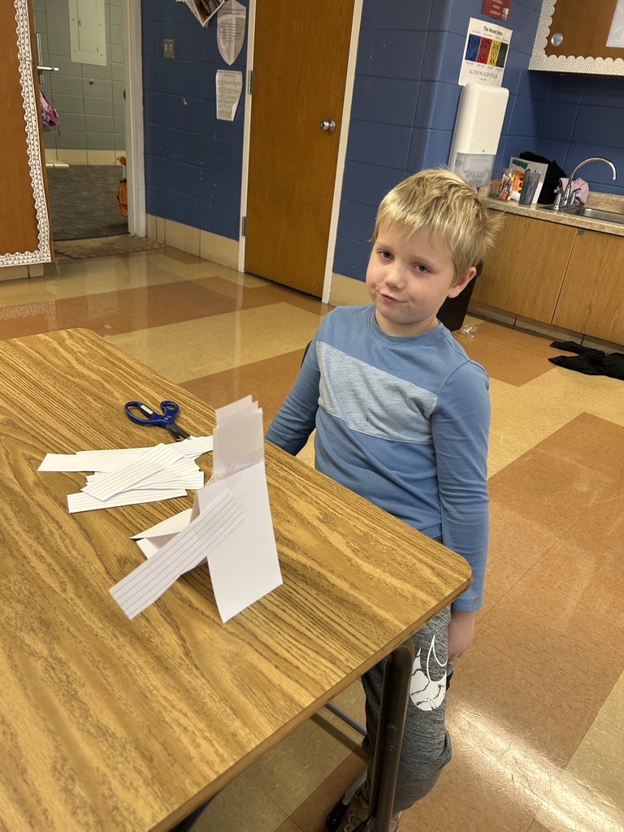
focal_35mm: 26
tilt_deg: -26.4
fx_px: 625
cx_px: 312
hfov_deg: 53.1
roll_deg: -7.5
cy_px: 416
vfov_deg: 67.3
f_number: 1.5
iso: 80
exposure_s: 1/60
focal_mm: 5.7
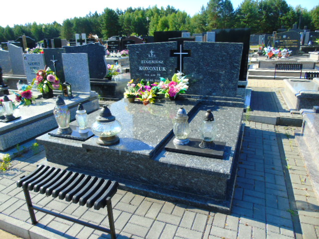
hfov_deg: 69.4
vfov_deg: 54.9
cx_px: 160
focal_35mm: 25
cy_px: 120
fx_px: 230
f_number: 3.4
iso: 80
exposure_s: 1/320
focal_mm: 4.4
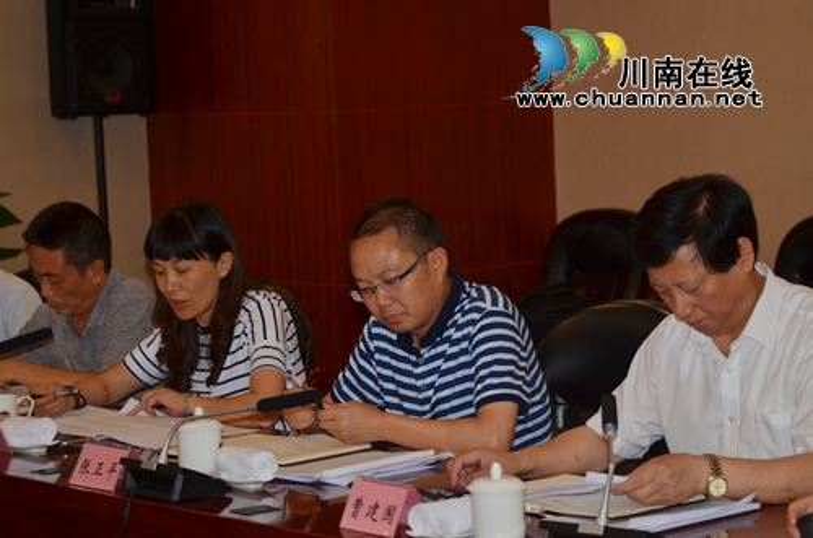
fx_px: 2298
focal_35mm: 102
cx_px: 406
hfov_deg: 20.1
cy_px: 269
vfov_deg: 13.4
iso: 100
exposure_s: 1/60
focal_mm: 68
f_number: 4.8
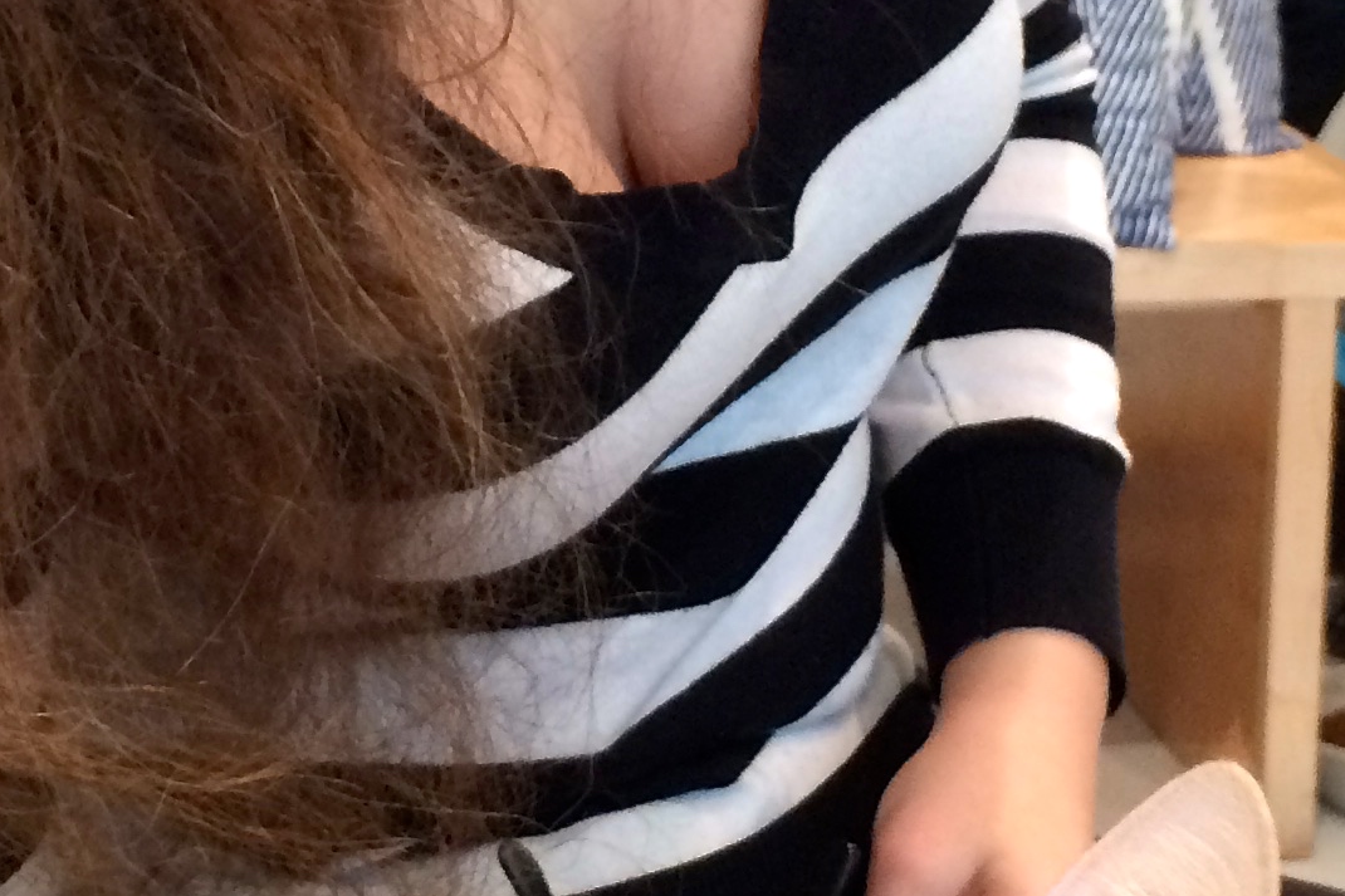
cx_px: 612
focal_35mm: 92
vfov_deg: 14.8
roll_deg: +0.9
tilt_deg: -13.2
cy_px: 160
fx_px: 3436
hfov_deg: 22.1
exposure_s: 1/30
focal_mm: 4.15
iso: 160
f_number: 2.2
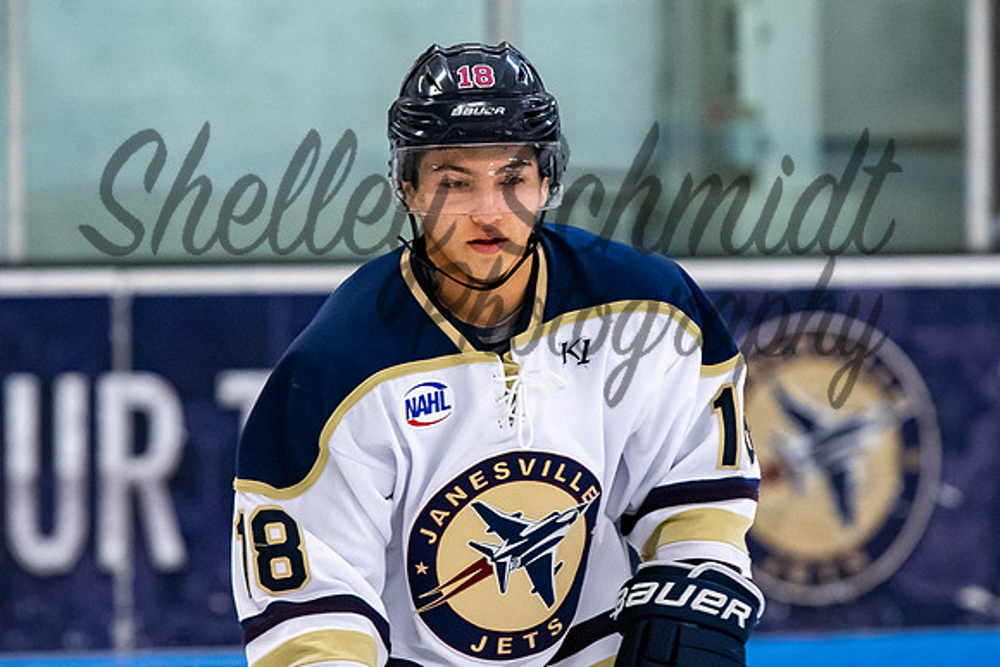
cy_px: 286
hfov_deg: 4.5
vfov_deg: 3.0
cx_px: 497
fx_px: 12813
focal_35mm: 461
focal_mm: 200
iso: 2500
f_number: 3.5
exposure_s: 1/800
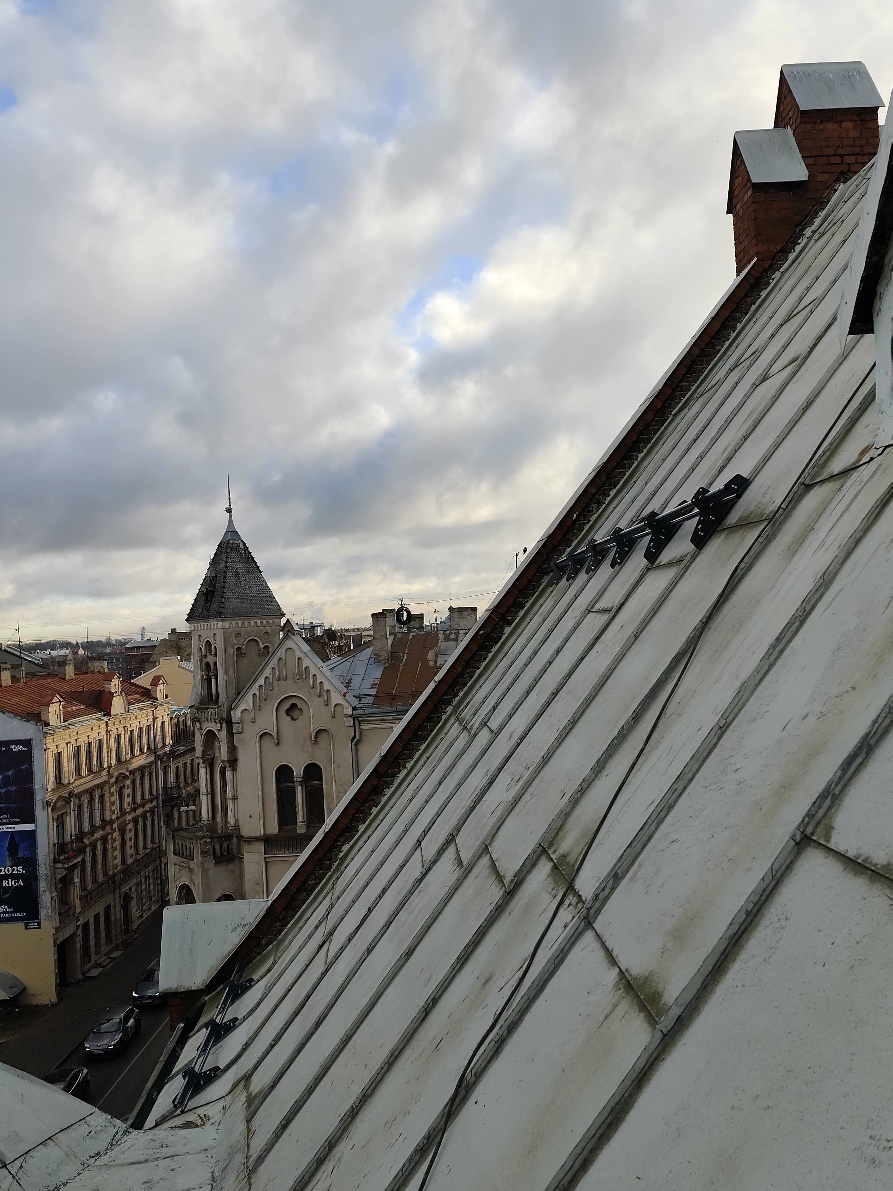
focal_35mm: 30
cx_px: 446
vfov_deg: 60.0
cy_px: 596
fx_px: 1032
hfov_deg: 46.8
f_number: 1.65
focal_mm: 6.19
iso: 50
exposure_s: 1/536
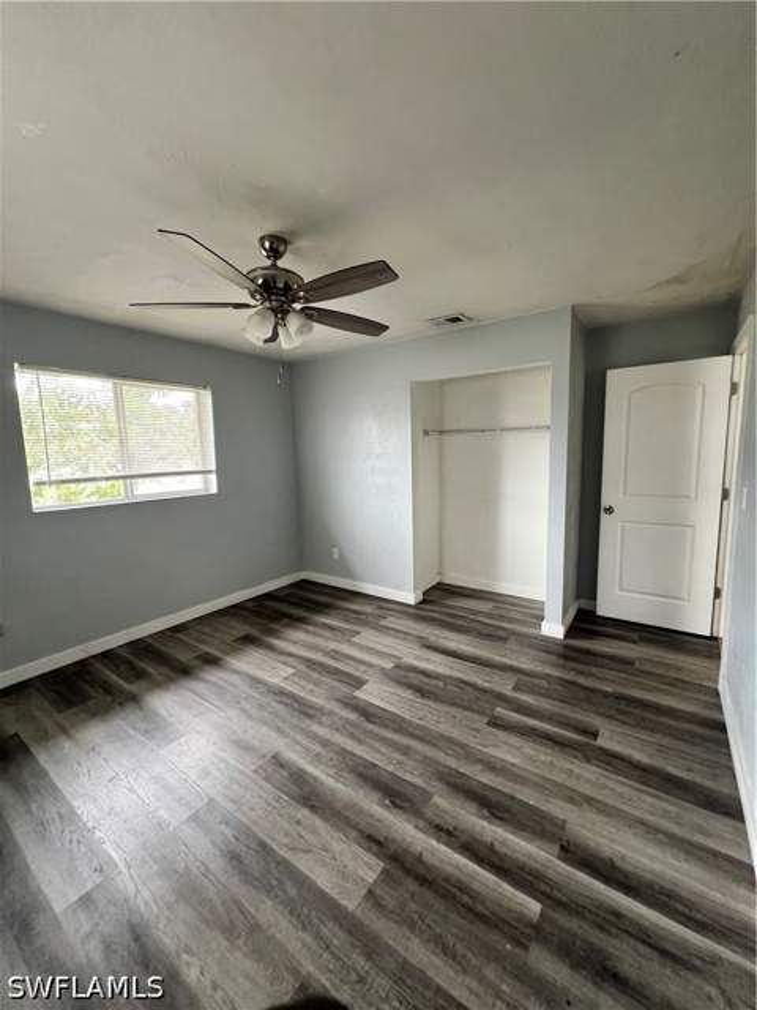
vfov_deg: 106.2
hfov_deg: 89.9
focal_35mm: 13
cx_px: 378
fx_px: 379
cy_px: 505
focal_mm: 1.57
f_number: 1.8
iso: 200
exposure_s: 1/99
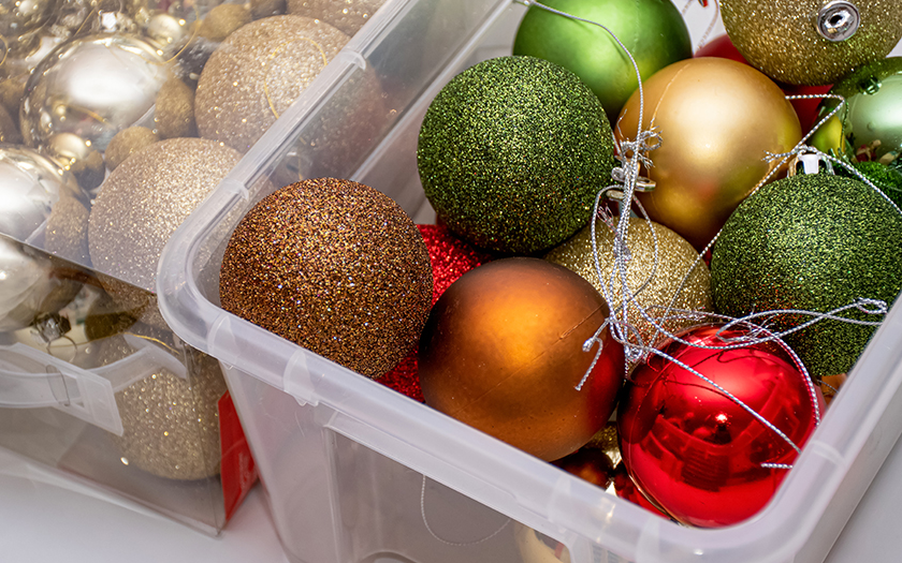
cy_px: 230
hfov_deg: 21.4
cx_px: 416
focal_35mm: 97
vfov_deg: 13.5
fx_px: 2384
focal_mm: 56
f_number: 4.8
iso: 250
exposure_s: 1/250
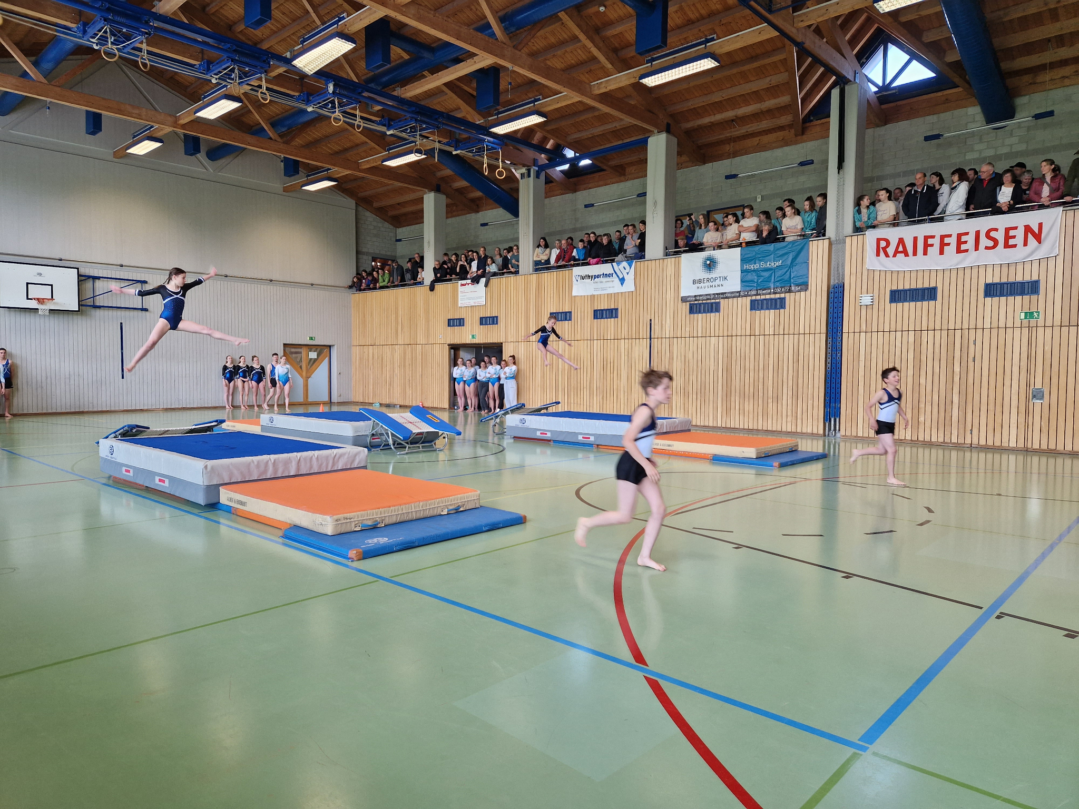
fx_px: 717
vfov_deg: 58.9
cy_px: 404
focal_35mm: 23
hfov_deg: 73.9
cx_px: 540
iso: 100
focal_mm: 5.4
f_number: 1.8
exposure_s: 1/100
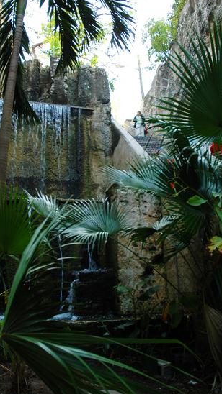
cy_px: 182
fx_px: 346
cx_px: 101
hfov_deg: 35.6
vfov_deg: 59.4
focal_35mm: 33
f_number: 4.5
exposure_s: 1/80
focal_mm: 18
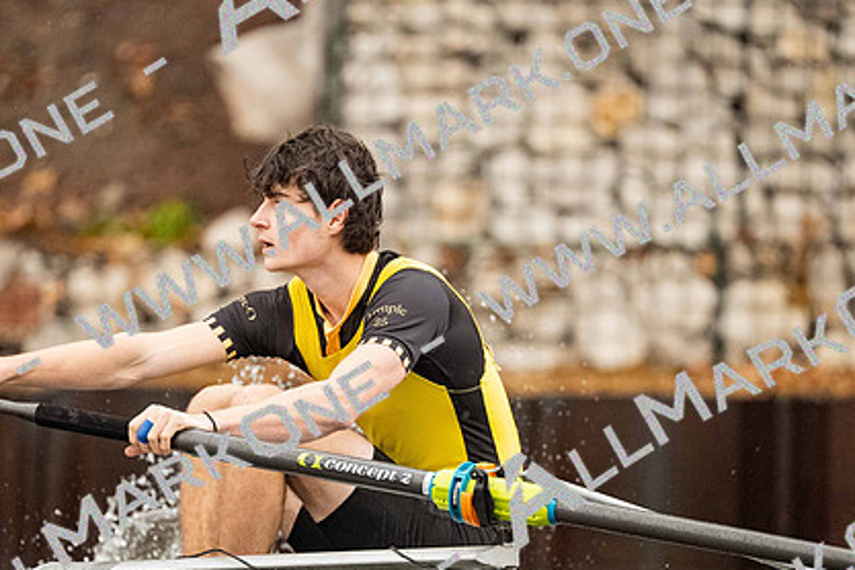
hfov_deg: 2.7
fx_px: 18310
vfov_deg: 1.8
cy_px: 356
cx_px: 328
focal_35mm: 771
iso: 2500
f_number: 4
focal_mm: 554.5
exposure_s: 1/2000
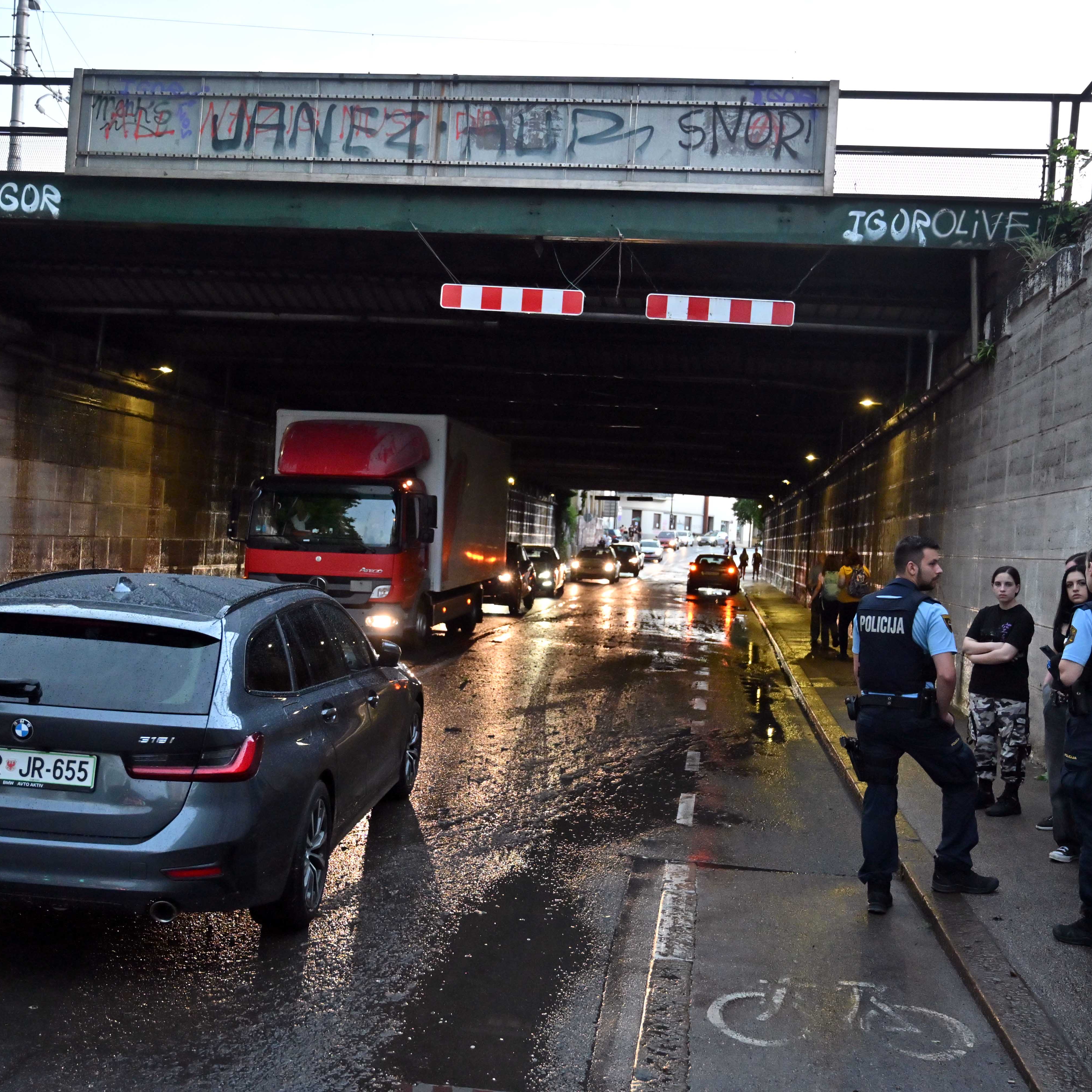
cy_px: 546
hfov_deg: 44.2
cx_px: 540
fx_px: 1343
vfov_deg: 44.2
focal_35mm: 38
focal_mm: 29.5
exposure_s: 1/400
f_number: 4
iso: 4000
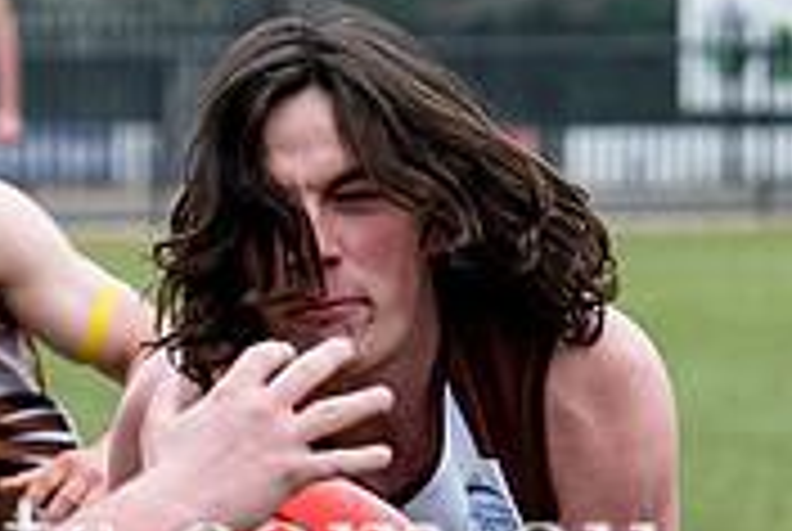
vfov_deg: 1.2
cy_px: 914
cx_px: 612
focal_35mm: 1166
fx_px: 25695
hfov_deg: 1.8
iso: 500
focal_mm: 100
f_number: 4
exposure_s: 1/800
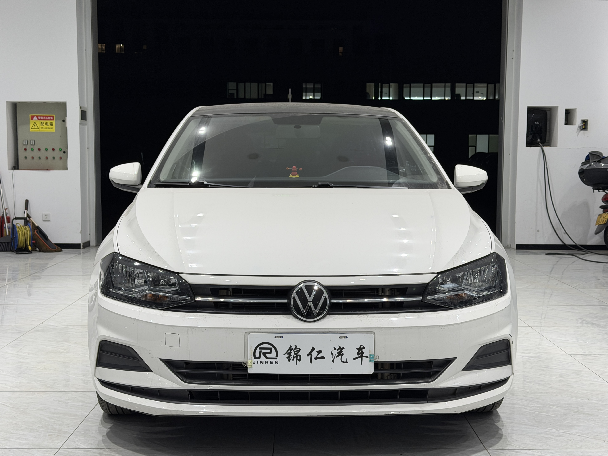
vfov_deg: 30.3
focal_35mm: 48
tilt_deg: -4.8
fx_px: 843
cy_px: 228
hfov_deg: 39.7
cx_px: 304
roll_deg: +0.3
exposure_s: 1/100
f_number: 1.78
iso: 80
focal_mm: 6.76
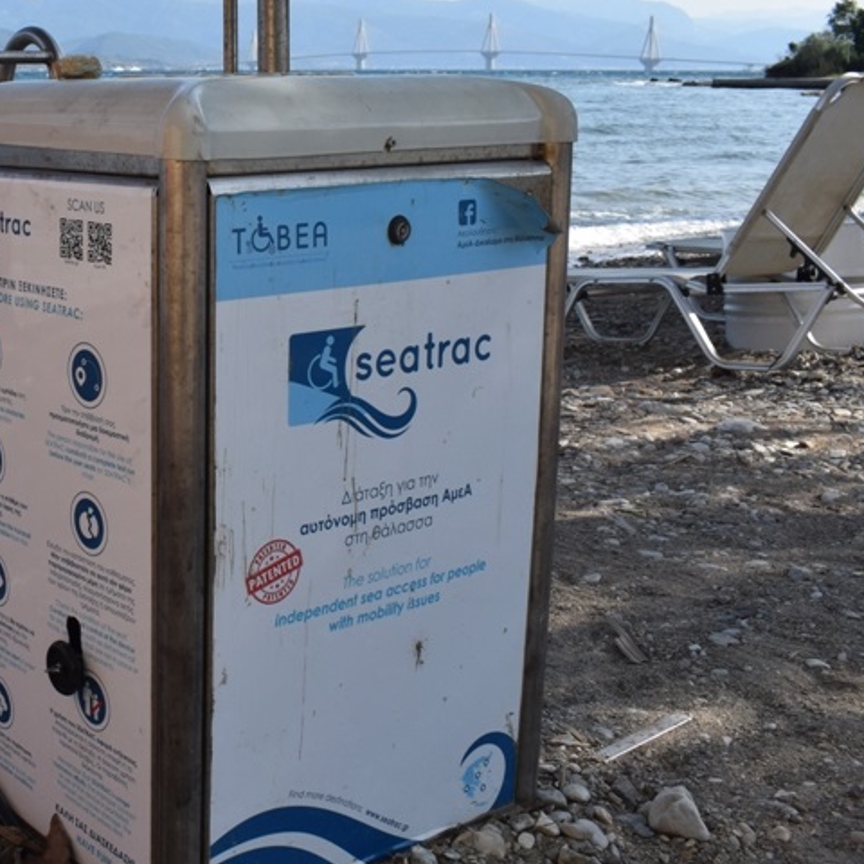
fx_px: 1384
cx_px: 18
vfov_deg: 34.6
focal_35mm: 49
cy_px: 357
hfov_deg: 32.2
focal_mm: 18
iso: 200
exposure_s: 1/400
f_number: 10
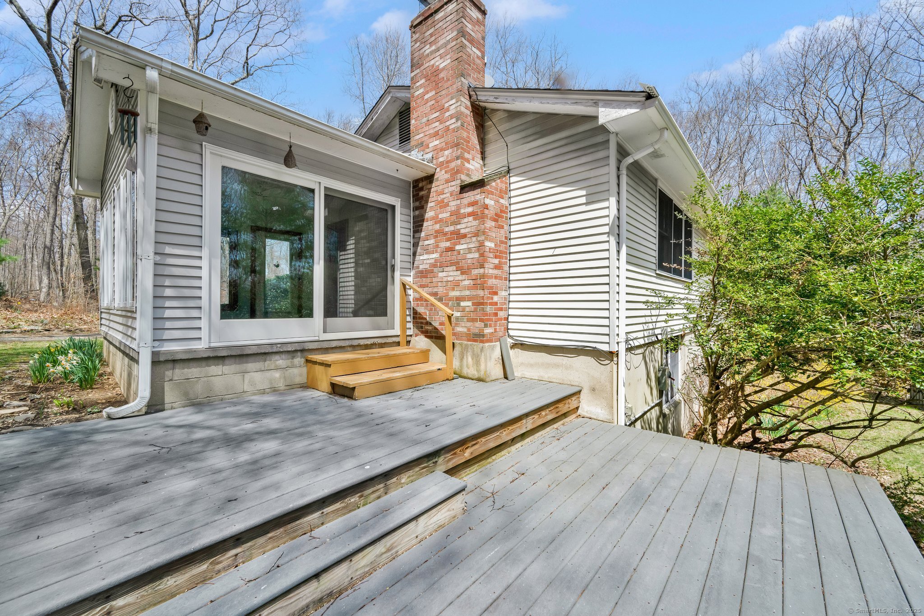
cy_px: 308
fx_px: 359
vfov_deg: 81.2
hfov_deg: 104.3
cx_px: 462
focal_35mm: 14
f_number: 9
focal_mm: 14
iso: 320
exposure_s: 1/800
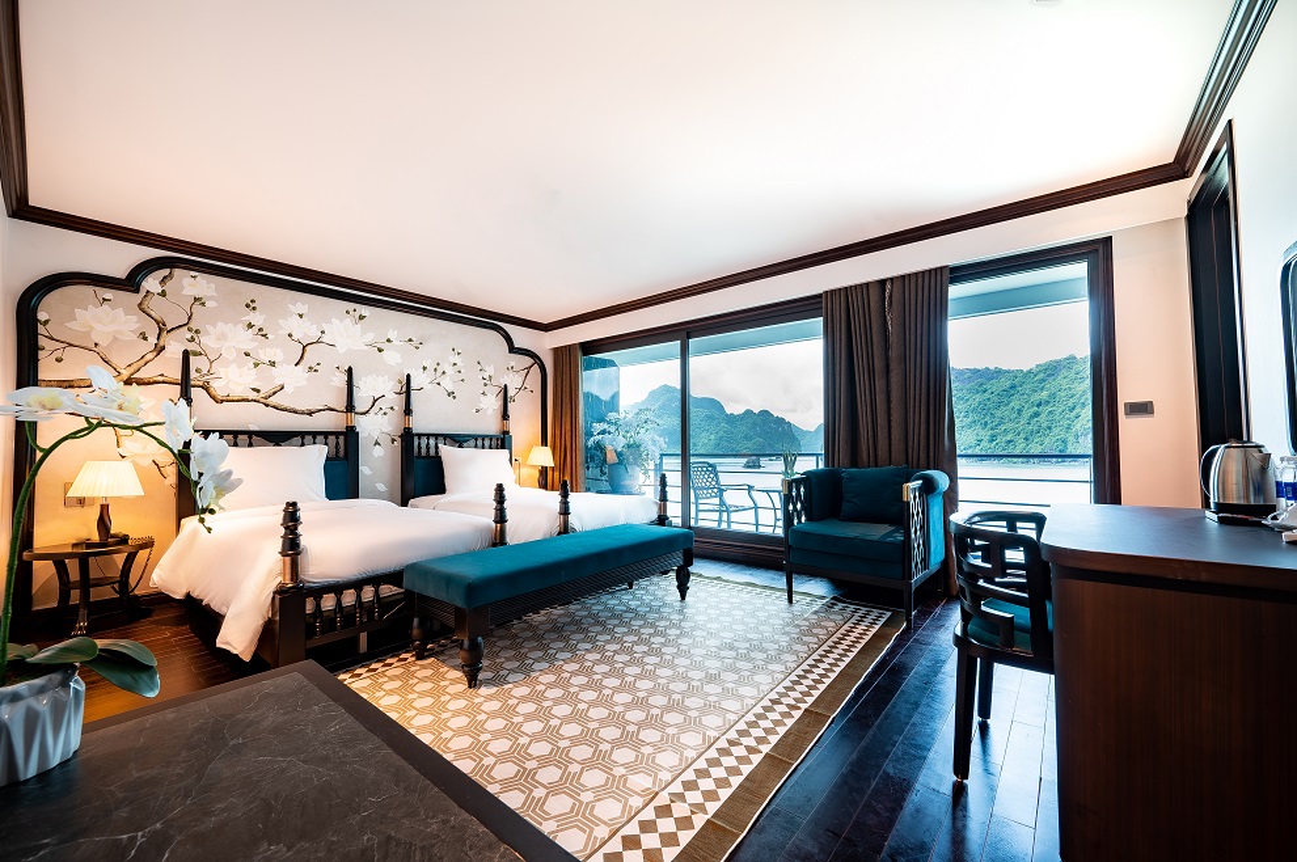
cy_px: 431
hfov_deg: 104.3
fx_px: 504
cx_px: 648
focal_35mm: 14
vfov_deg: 81.1
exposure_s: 1/5
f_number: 8
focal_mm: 14
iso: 100
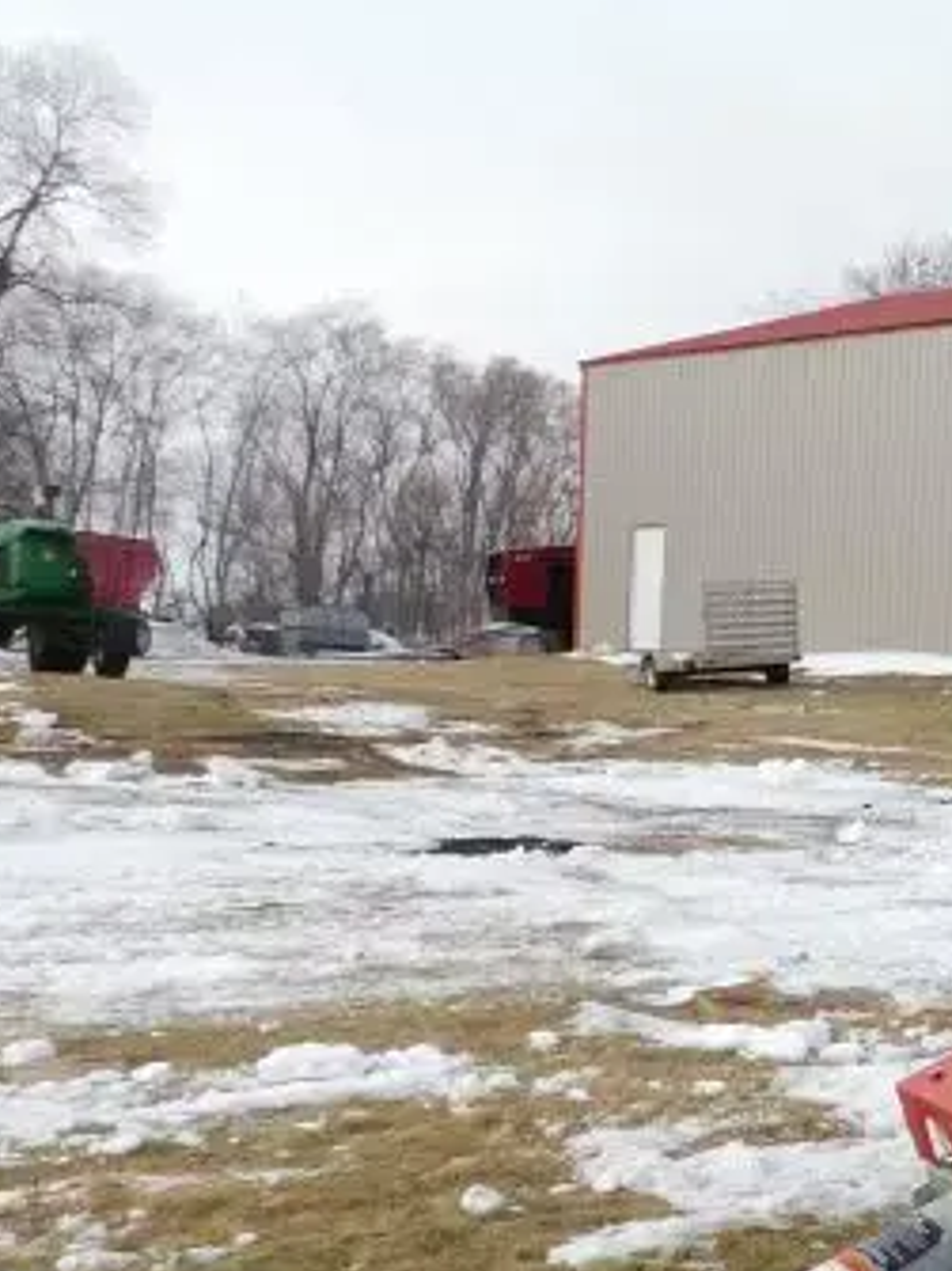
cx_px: 1456
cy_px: 895
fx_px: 2422
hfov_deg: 19.3
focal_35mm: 66
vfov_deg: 29.1
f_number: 3
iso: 125
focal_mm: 4
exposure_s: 1/800
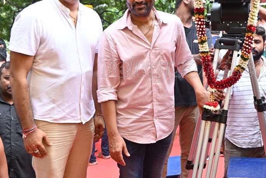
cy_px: 49
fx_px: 443
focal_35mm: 60
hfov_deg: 32.9
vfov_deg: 22.4
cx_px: 193
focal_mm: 40
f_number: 5
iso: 800
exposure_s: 1/125
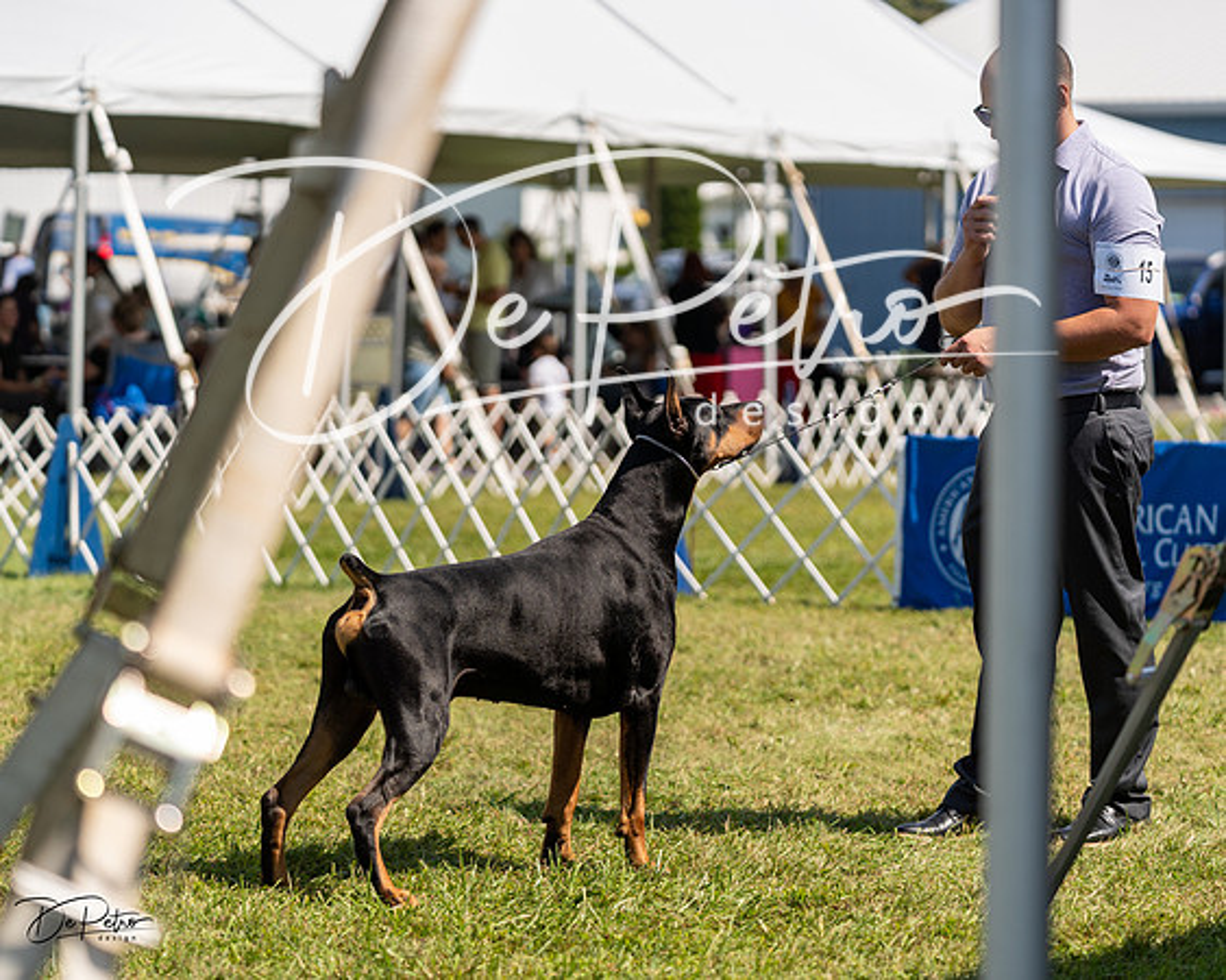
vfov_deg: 13.8
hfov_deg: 17.2
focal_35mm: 111
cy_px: 490
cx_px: 613
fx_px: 4044
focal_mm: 99
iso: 200
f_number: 2.8
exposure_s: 1/3200
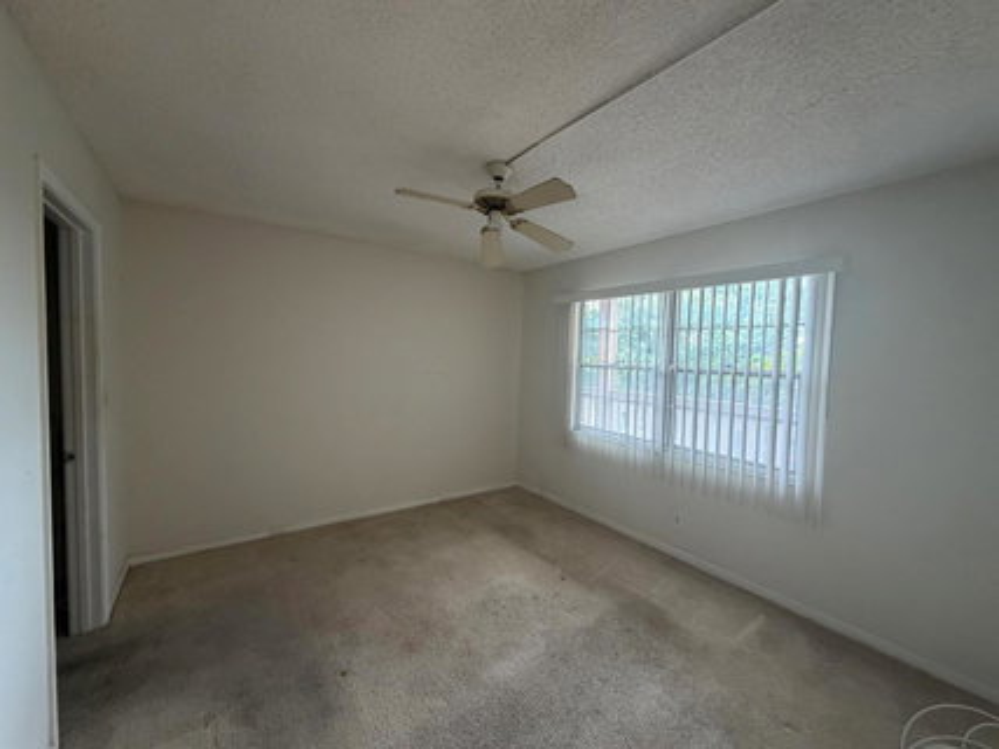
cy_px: 374
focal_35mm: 14
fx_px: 404
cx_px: 500
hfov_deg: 102.1
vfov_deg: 85.6
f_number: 2.2
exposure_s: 1/121
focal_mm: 2.22
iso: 320
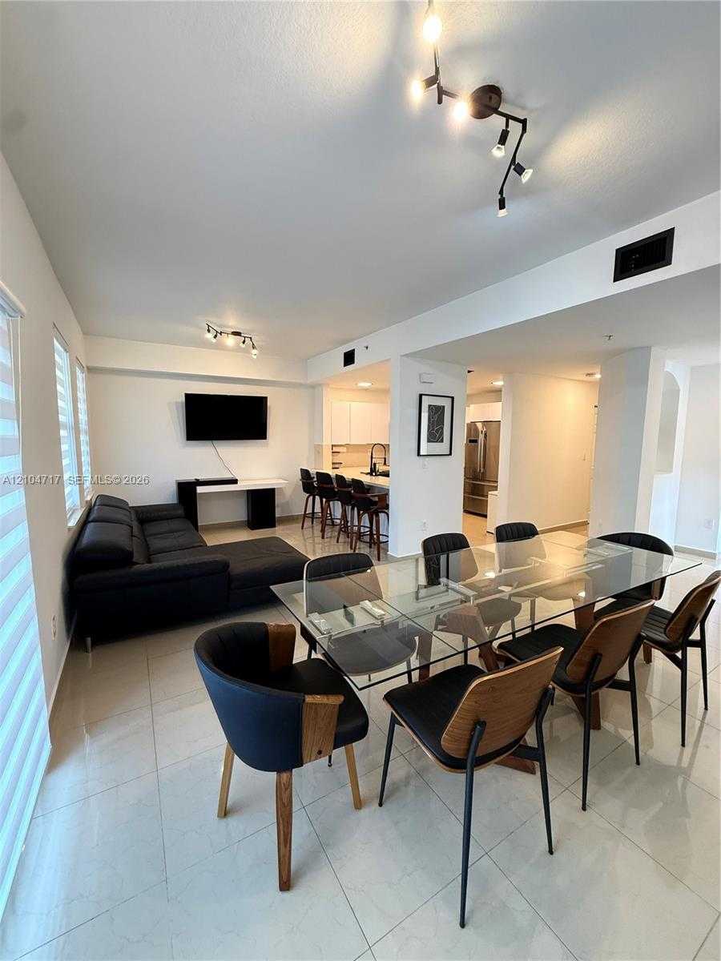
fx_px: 389
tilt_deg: -4.9
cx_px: 360
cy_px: 480
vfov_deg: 102.1
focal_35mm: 14
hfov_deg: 85.7
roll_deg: -0.7
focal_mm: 2.22
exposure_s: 1/84
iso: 320
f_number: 2.2
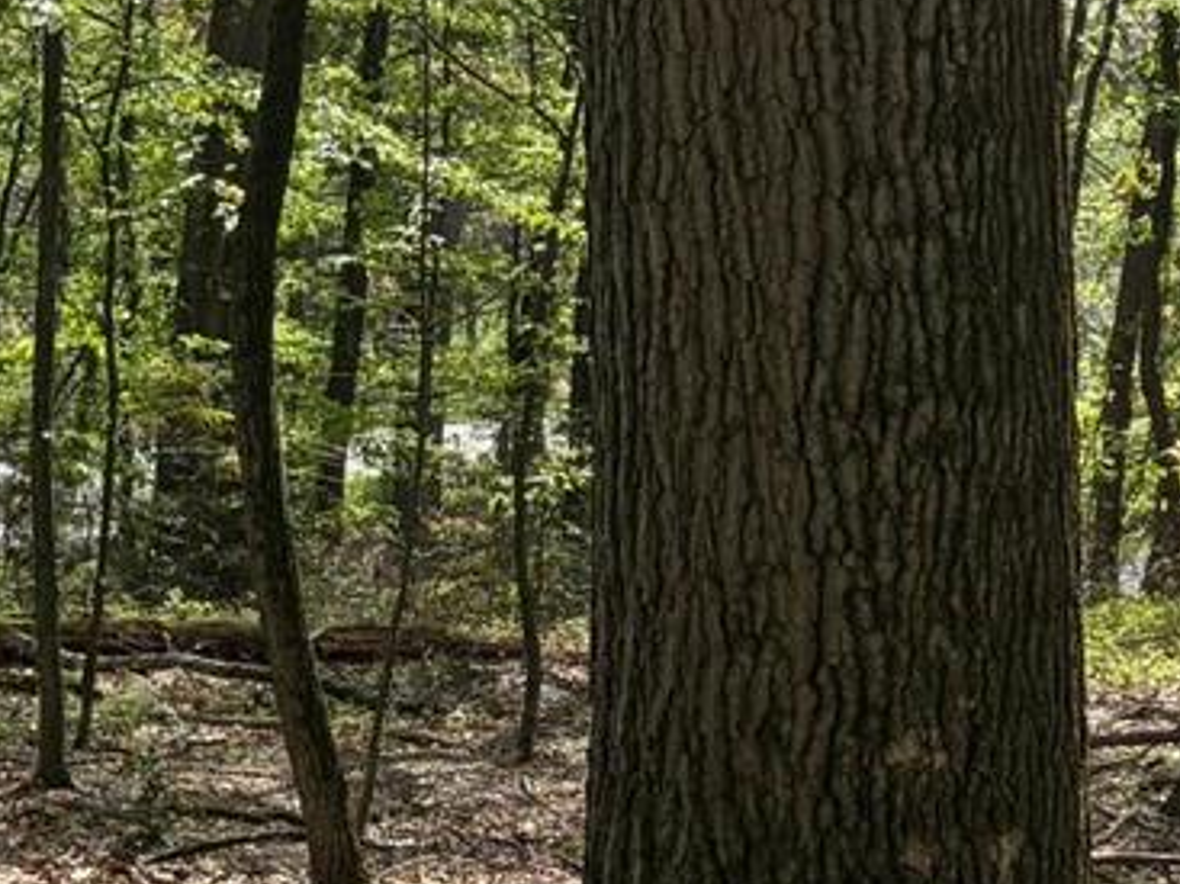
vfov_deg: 14.3
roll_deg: -1.8
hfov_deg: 16.9
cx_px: -752
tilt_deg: -10.7
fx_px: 3476
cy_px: 810
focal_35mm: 102
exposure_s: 1/973
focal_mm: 5.96
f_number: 1.6
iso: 50
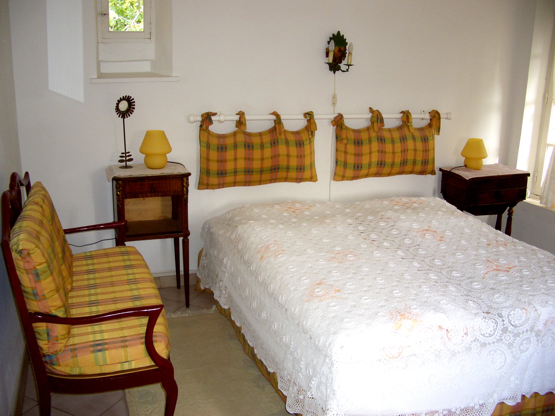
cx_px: 278
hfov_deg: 52.6
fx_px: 561
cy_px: 208
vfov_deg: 40.7
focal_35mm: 35
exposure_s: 1/60
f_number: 2.6
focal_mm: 5.8
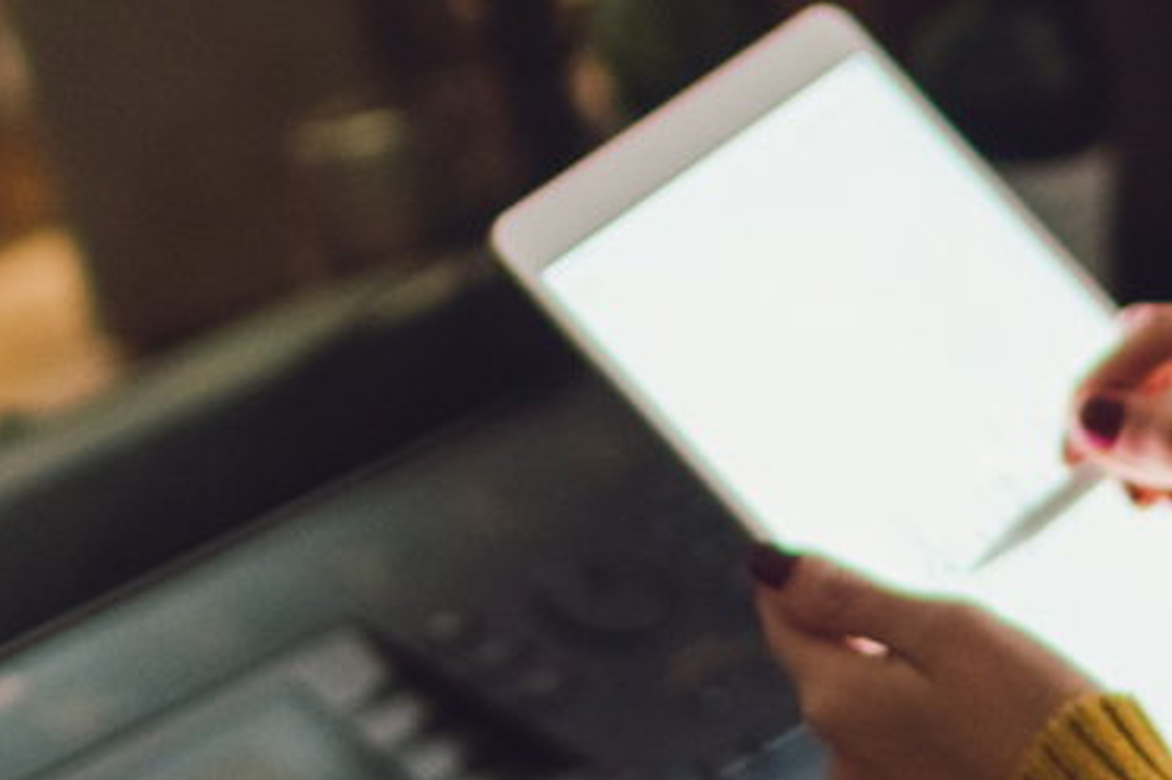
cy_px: 591
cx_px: 1137
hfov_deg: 10.2
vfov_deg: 6.9
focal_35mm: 200
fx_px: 6508
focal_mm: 35
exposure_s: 1/100
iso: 400
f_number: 1.4
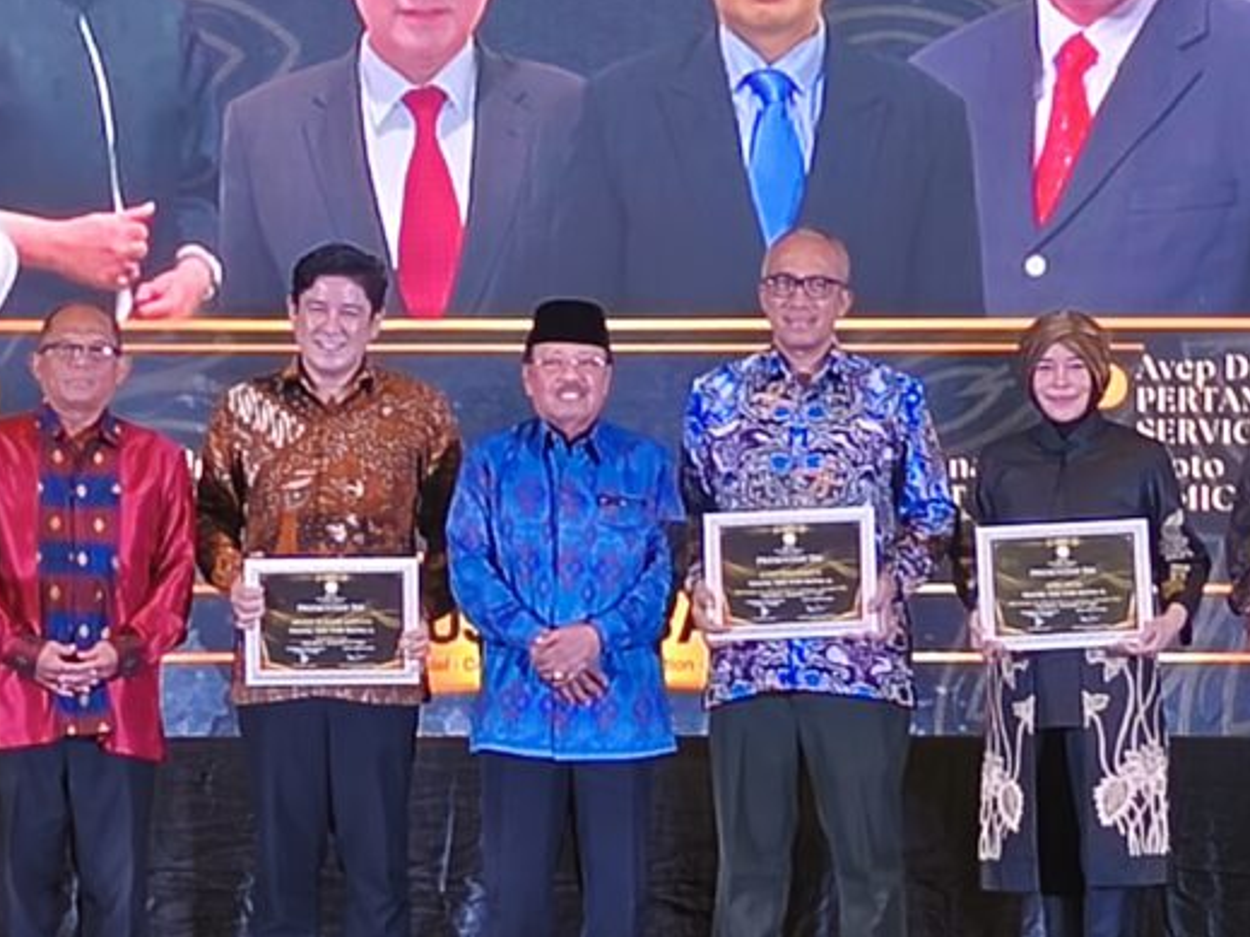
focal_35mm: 126
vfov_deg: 11.8
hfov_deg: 15.6
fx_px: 4549
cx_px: 882
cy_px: 454
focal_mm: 6.18
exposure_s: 1/50
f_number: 1.65
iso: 320
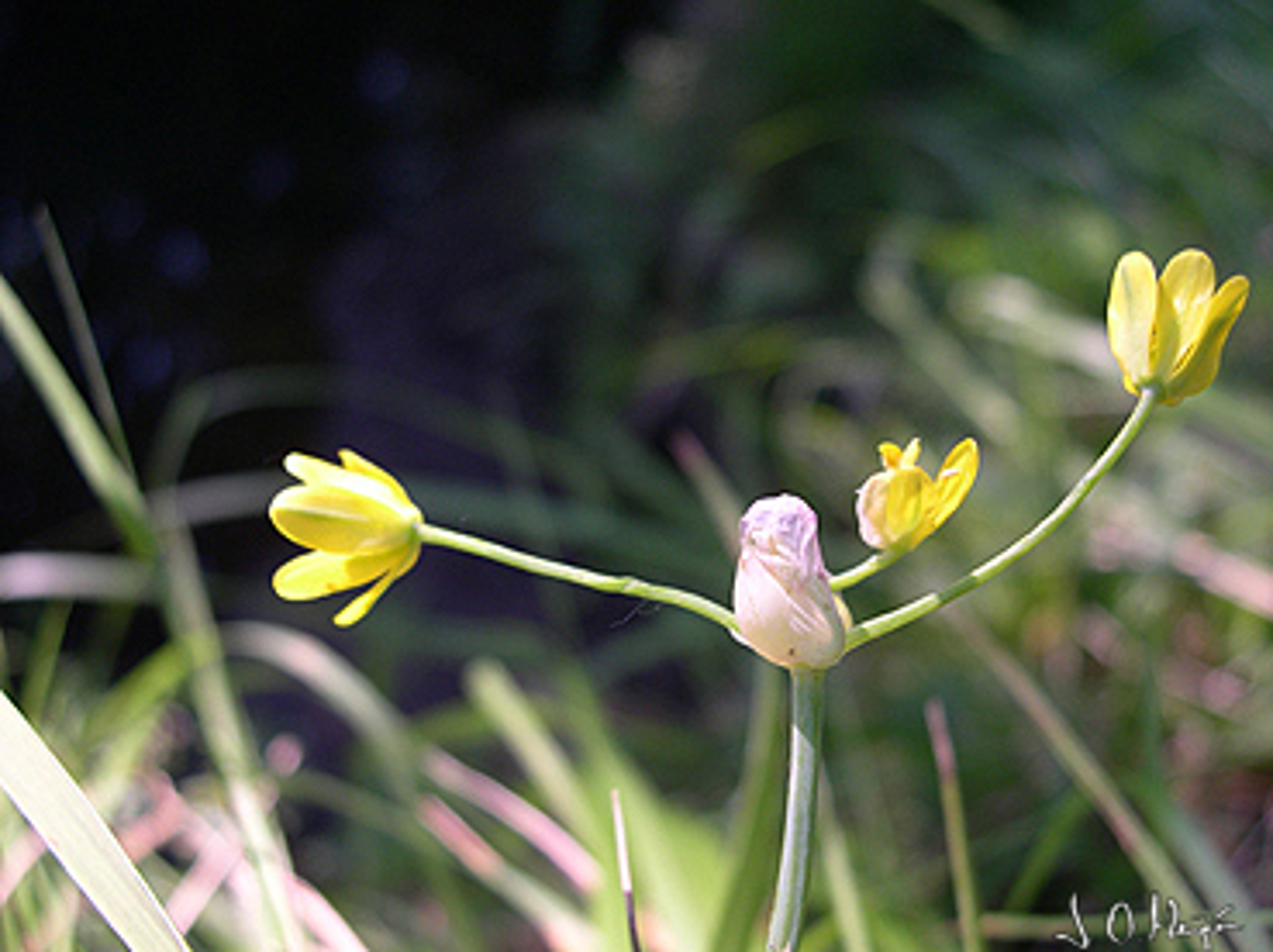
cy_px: 476
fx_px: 1396
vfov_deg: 37.7
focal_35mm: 38
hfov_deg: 49.0
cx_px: 636
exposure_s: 1/130
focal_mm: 8
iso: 100
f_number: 2.8
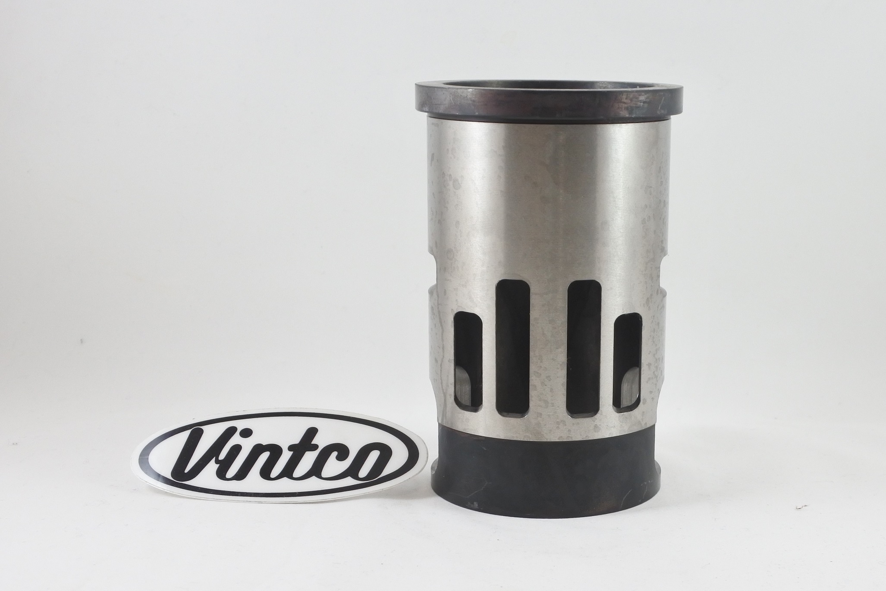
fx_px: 886
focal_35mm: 36
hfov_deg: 53.1
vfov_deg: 36.9
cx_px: 443
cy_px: 296
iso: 400
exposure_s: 1/125
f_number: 4
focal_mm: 13.7
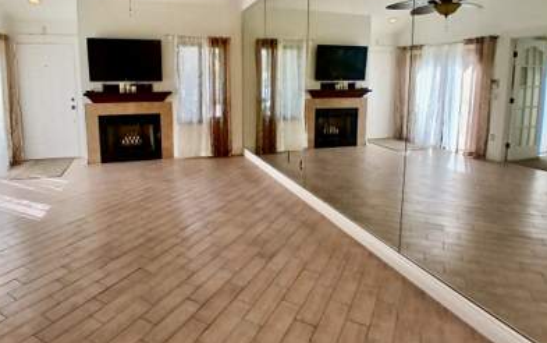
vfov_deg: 54.1
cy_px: 117
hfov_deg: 79.5
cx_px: 252
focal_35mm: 22
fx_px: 328
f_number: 2.2
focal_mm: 1.4
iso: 64
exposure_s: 1/120
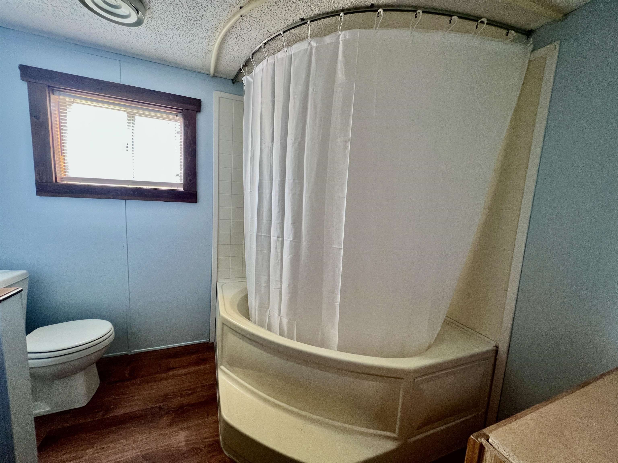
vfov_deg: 89.9
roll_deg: -3.7
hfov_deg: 106.2
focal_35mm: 13
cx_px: 309
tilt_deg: -8.3
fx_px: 232
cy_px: 232
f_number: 1.8
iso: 250
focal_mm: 1.57
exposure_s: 1/74
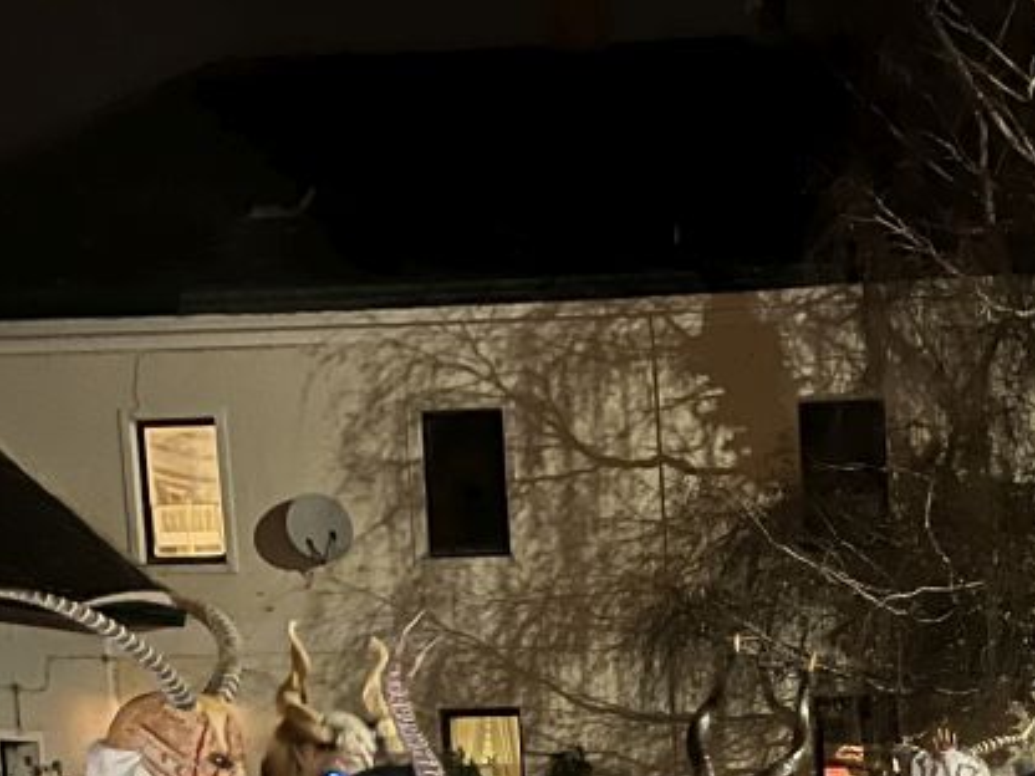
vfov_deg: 17.0
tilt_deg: -8.2
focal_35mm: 80
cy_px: 1109
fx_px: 2392
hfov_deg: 23.3
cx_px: 1072
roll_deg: +2.1
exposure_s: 1/14
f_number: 1.6
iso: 1600
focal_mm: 5.1
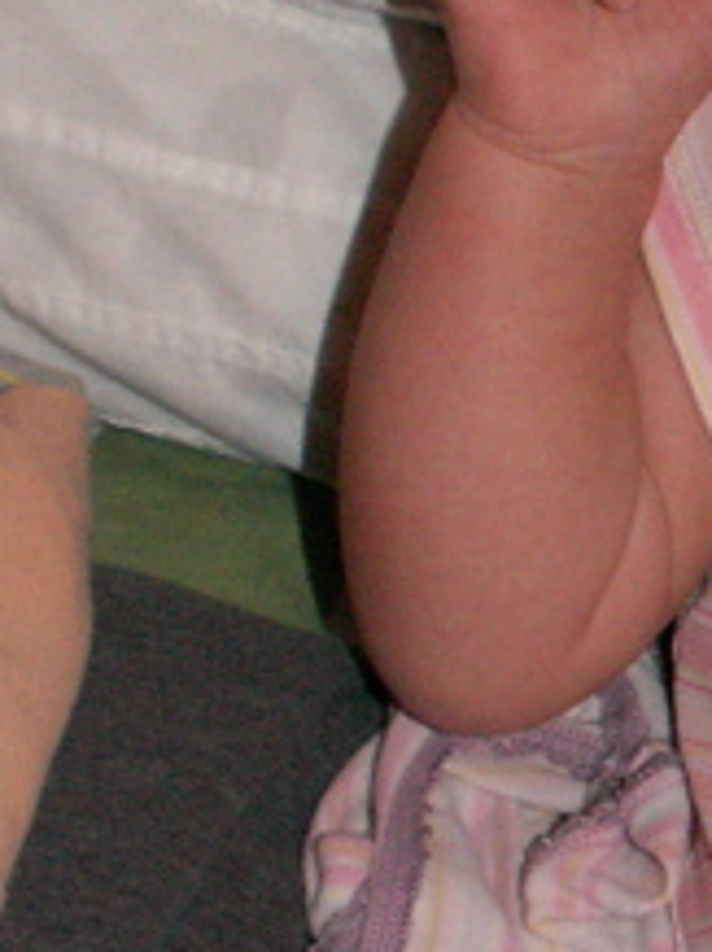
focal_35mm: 137
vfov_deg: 14.4
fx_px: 3765
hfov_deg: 10.3
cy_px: 552
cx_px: 1186
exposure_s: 1/40
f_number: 3.2
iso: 160
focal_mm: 5.86
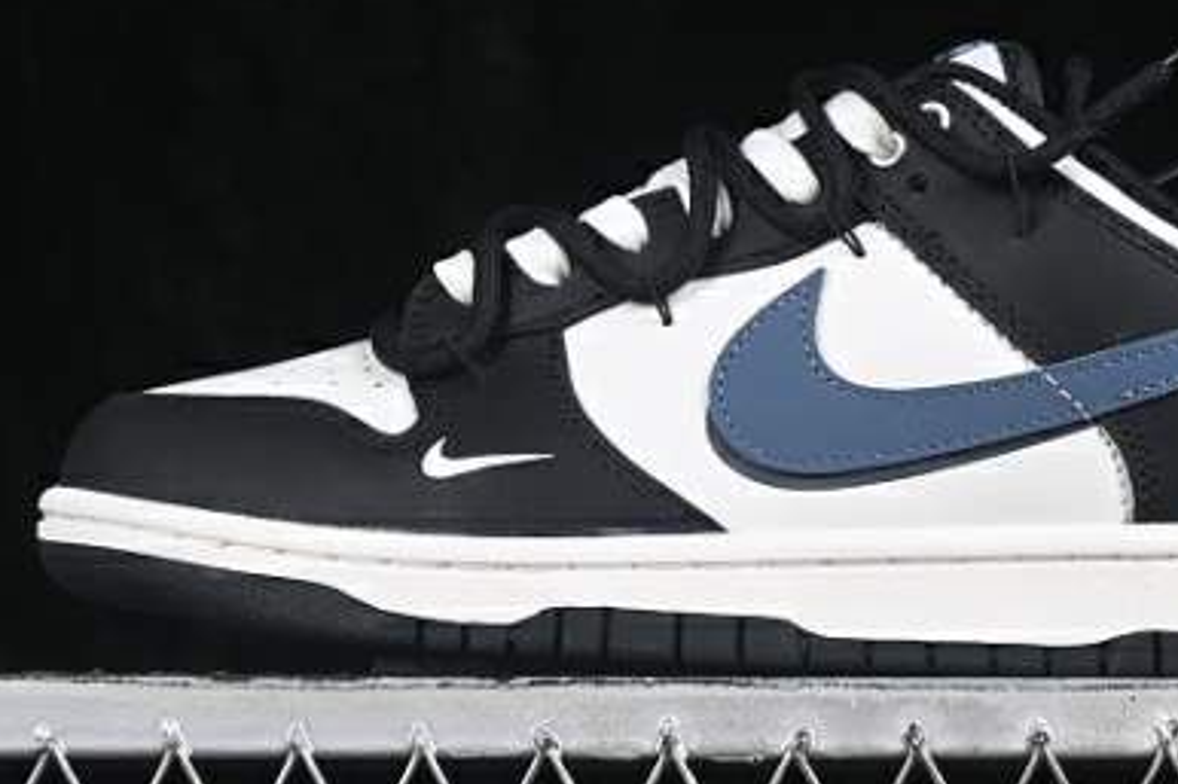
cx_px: 818
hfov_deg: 14.4
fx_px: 4644
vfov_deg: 9.6
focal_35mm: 142
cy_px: 214
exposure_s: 1/80
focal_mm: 50
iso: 160
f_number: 7.1
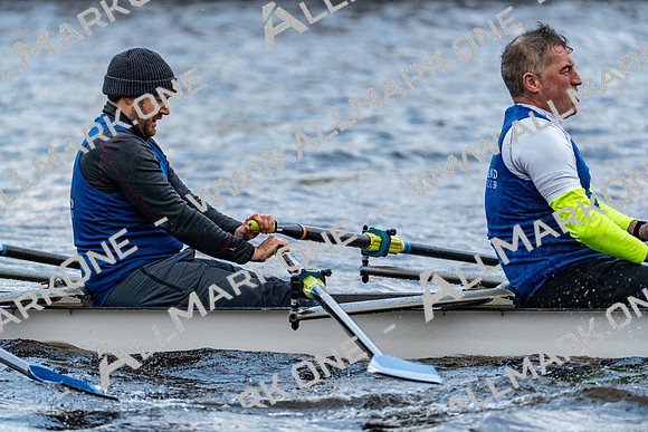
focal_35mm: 341
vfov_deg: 4.0
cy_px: 216
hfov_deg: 6.0
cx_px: 324
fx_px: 6139
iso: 3200
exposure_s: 1/1600
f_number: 6.3
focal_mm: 341
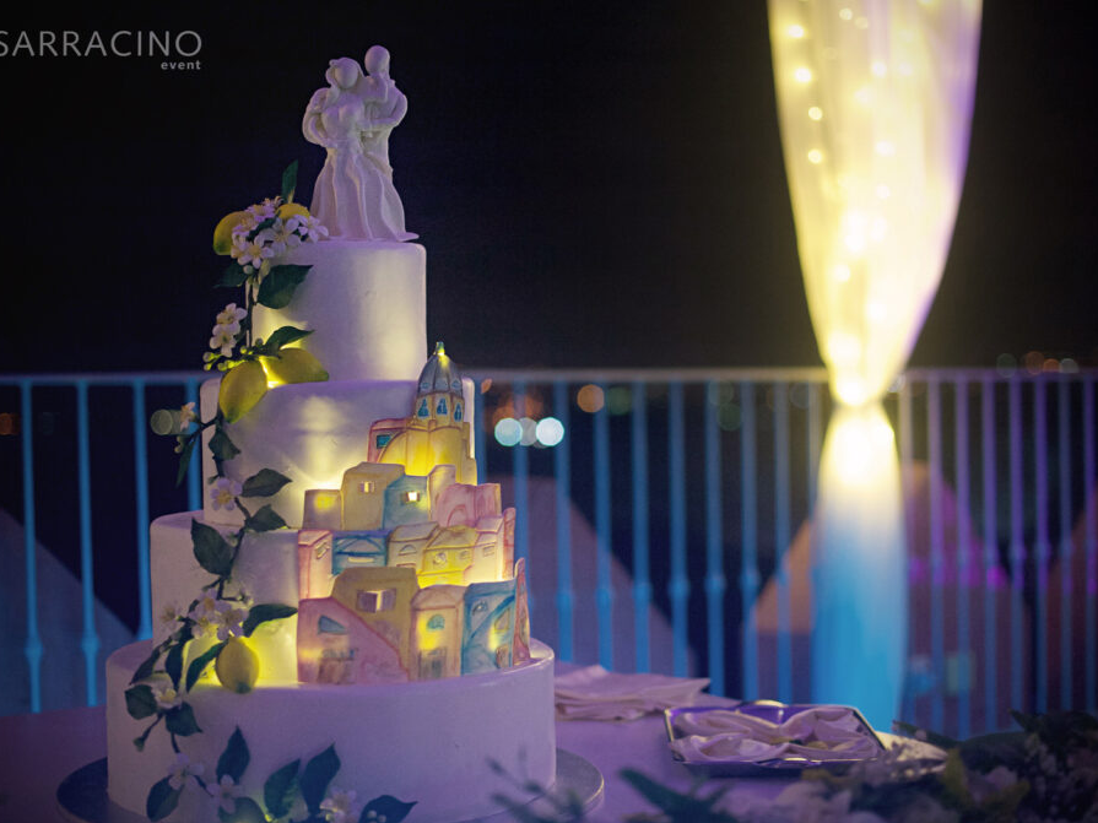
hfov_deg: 34.9
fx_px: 1744
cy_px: 408
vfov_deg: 26.6
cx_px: 563
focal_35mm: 55
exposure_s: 1/60
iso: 2800
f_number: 1.8
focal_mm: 50
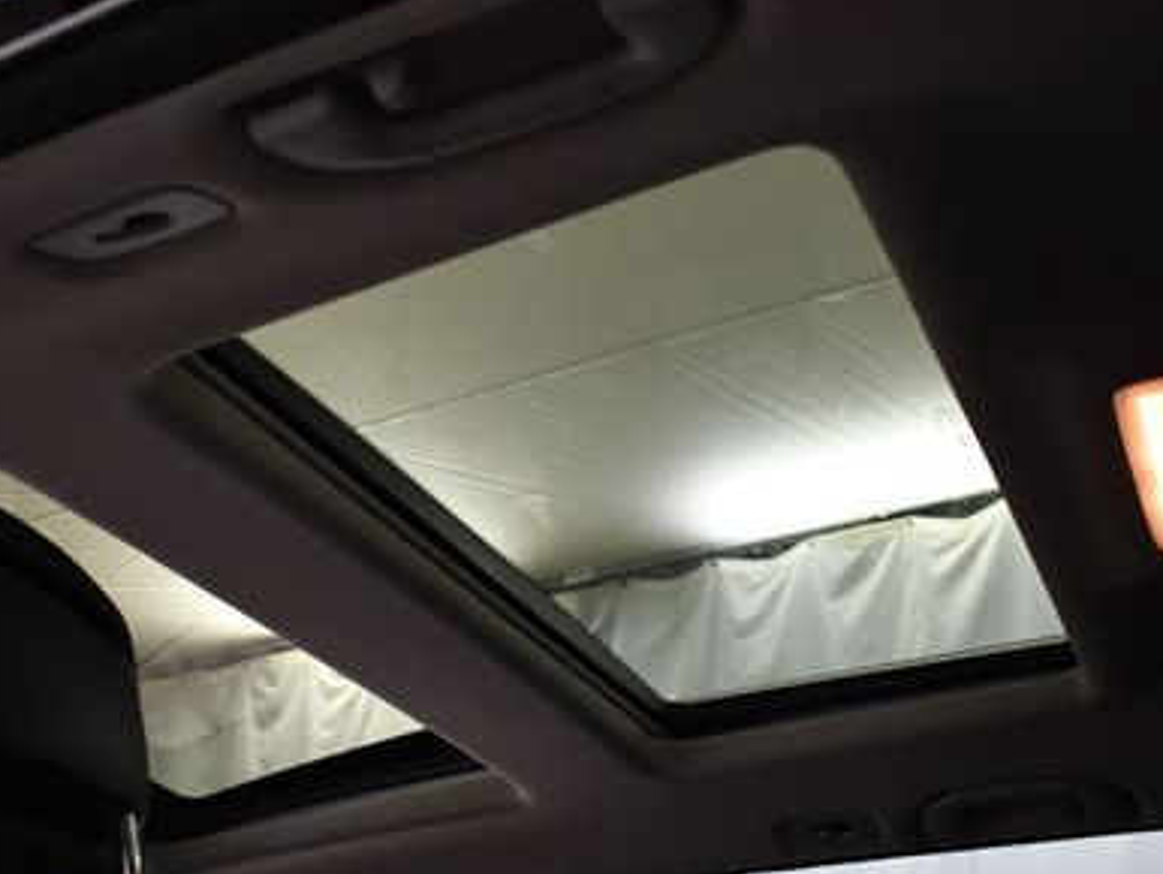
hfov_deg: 43.6
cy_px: 533
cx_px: 458
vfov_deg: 33.5
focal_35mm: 43
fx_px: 1446
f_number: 3.5
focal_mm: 18
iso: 2500
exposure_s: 1/125
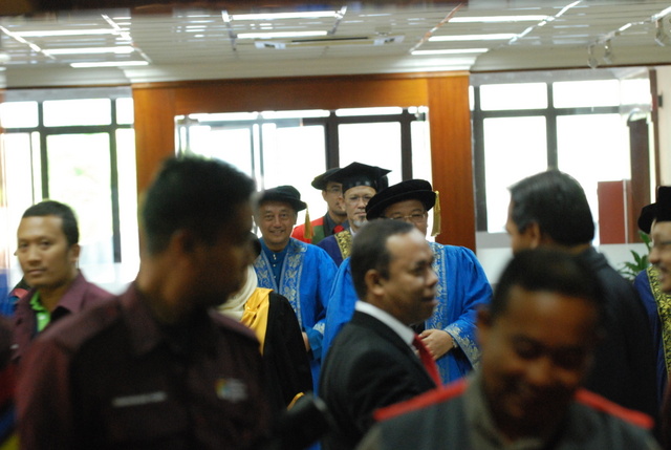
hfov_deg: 12.4
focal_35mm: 165
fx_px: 3080
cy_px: 225
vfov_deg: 8.4
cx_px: 336
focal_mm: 110
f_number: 3.5
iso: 1600
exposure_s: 1/60
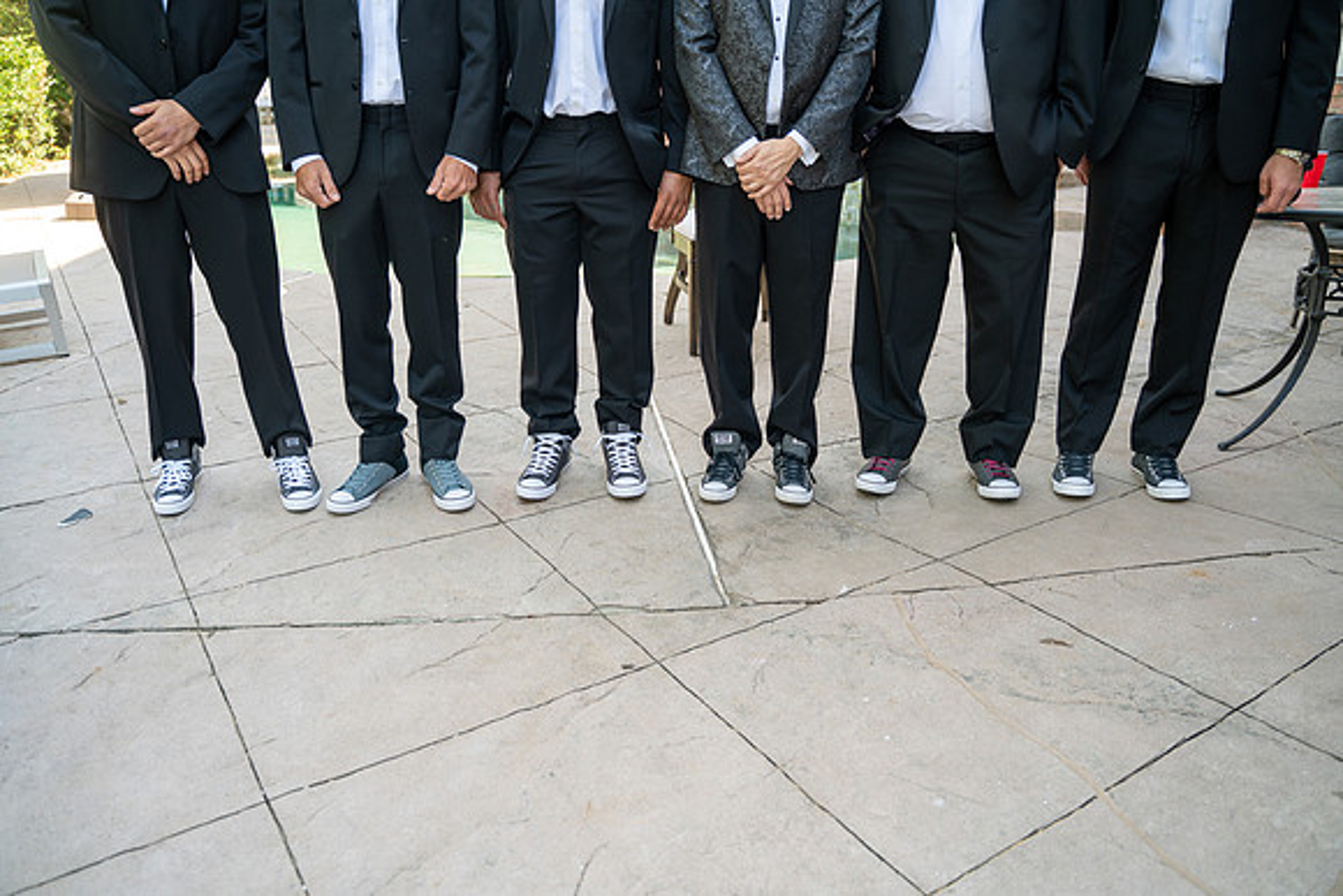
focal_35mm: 28
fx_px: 1045
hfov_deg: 65.5
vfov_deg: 46.4
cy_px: 448
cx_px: 672
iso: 100
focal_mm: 28
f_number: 2.8
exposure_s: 1/160
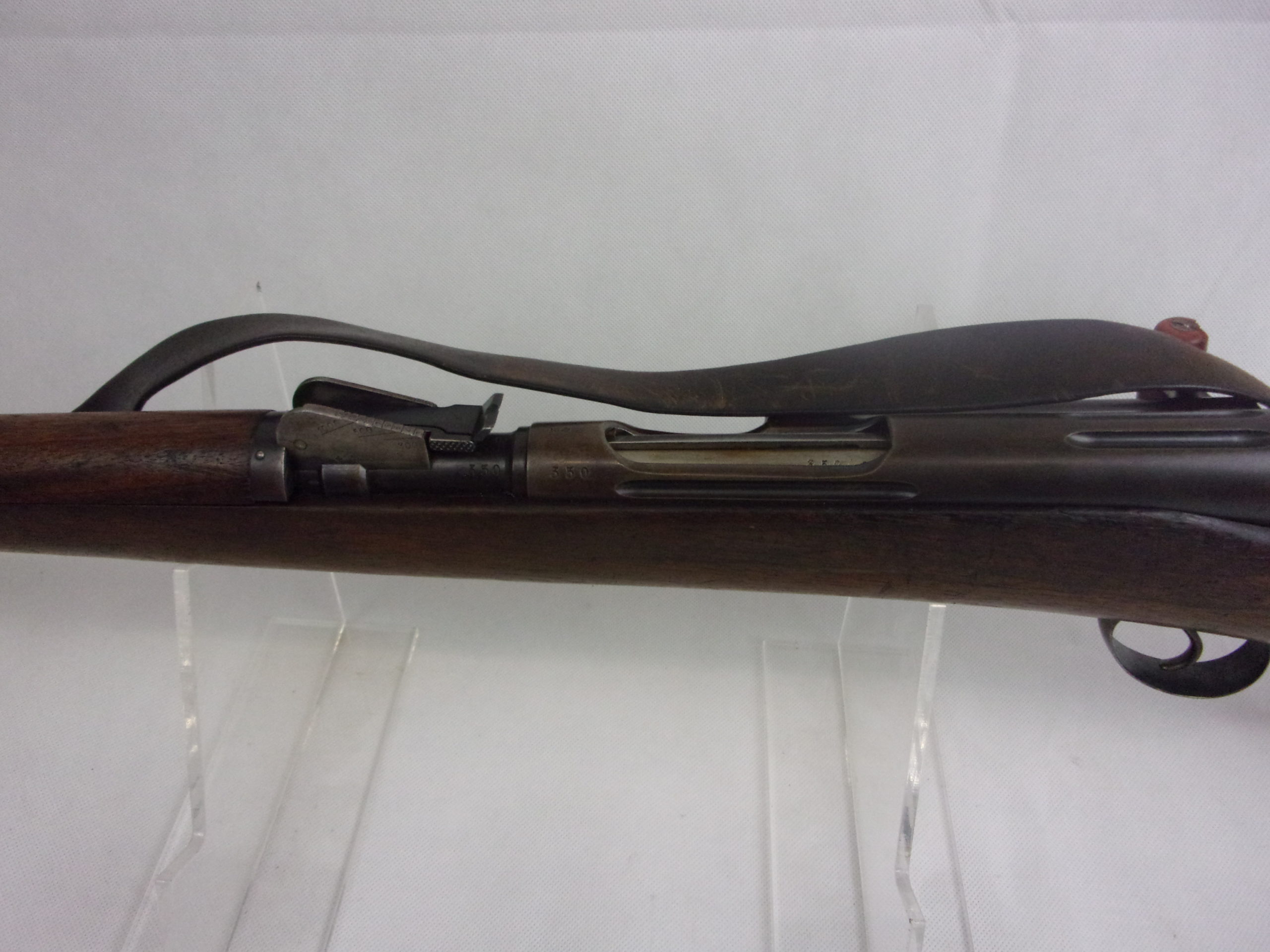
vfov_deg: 49.7
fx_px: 1027
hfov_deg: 63.4
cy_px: 476
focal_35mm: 28
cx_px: 635
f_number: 3.9
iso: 421
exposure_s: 1/125
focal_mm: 5.1
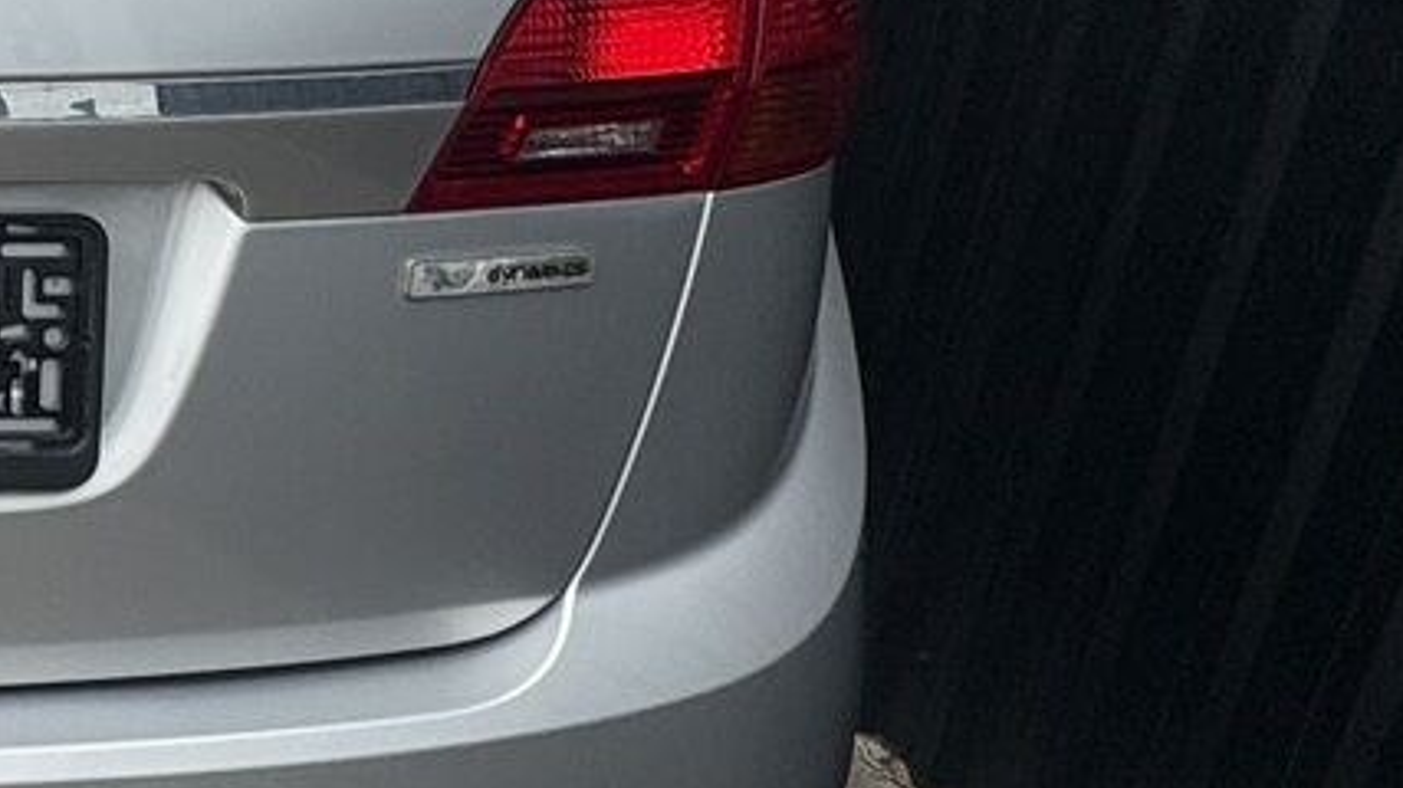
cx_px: -544
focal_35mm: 61
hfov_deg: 27.2
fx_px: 2269
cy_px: 345
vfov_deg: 19.7
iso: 50
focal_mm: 2.22
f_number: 2.2
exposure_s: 1/1536
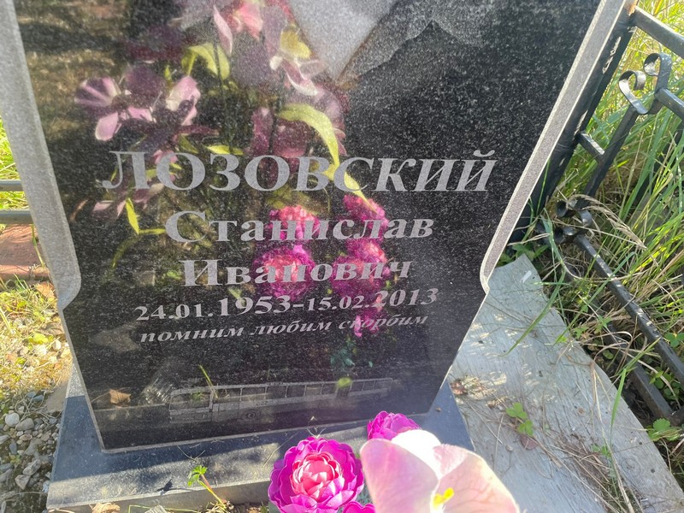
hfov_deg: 67.3
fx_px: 514
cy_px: 256
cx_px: 342
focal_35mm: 26
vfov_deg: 53.1
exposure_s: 1/272
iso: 32
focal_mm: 4.2
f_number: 1.6
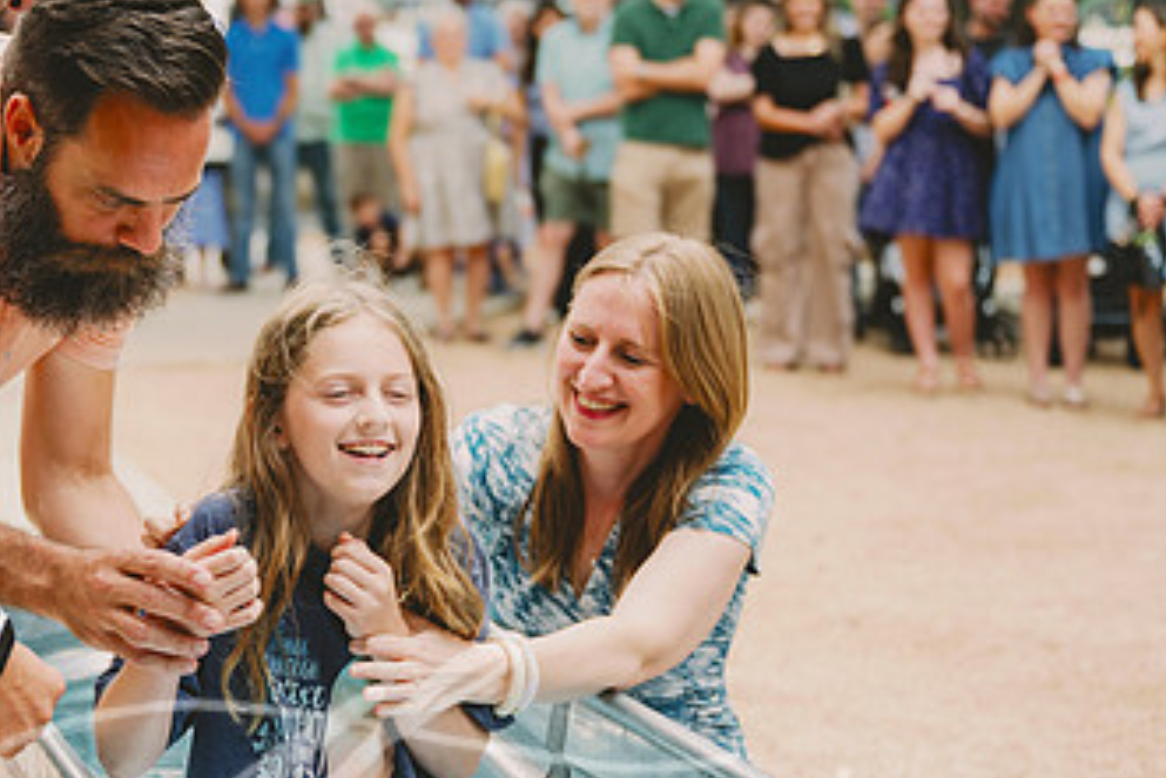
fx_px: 2949
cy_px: 442
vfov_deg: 15.0
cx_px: 317
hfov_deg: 22.2
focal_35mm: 91
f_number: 2.8
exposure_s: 1/640
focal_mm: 52
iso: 250
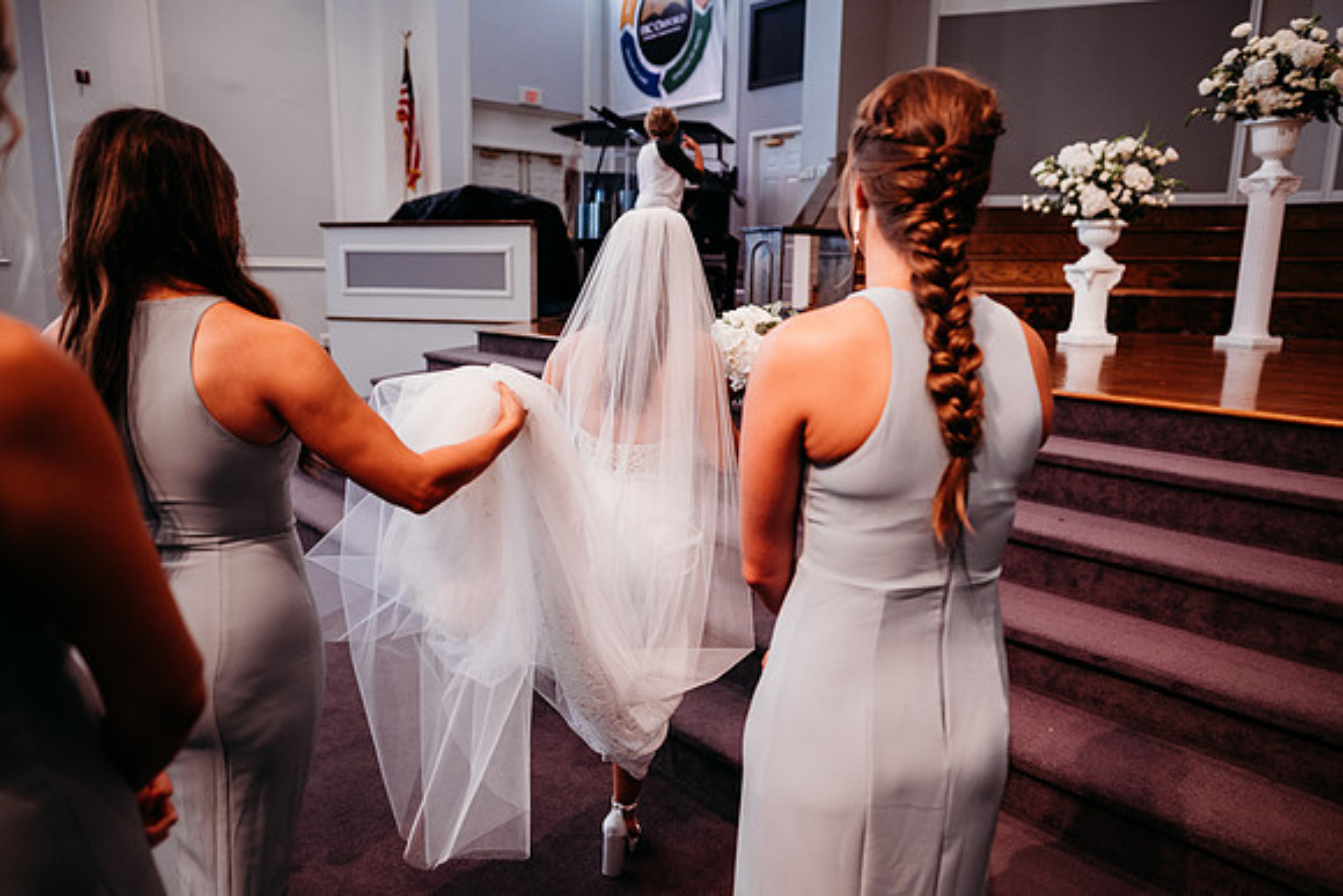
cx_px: 672
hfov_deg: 73.7
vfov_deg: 53.2
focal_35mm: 24
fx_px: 896
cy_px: 448
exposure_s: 1/160
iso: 640
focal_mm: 24
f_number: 2.5
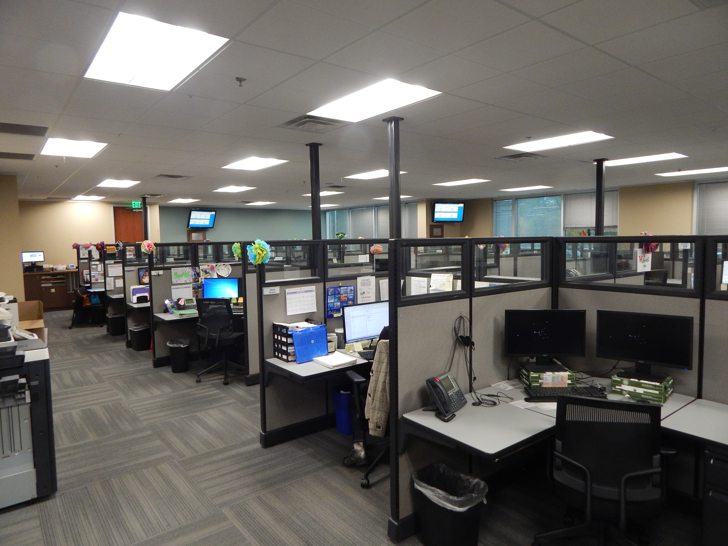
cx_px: 364
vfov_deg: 61.1
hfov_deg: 76.4
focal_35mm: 22
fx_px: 463
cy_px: 273
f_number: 3
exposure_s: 1/30
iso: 280
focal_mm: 4
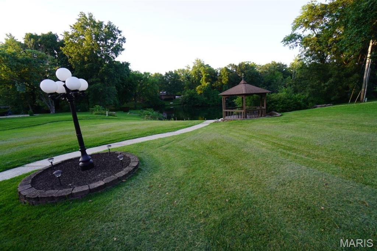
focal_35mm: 15
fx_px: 157
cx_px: 188
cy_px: 126
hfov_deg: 100.4
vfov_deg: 77.3
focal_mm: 10
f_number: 4
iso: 100
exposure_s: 1/60
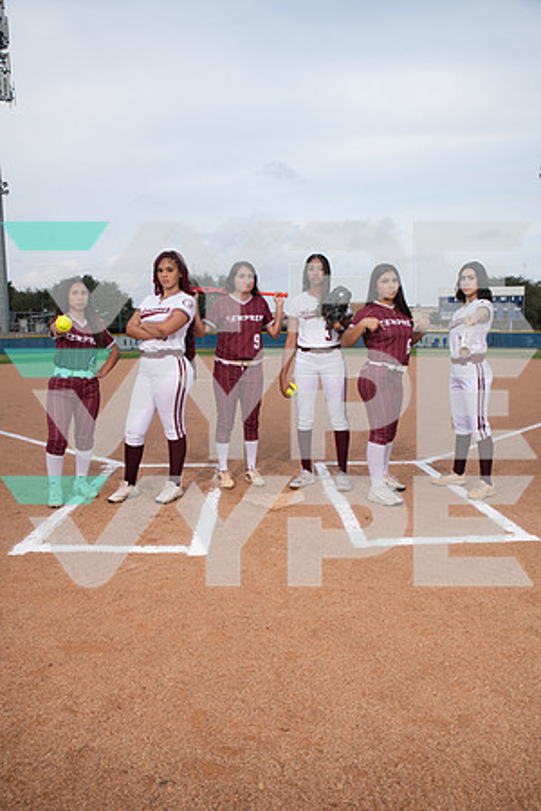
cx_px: 270
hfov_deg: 49.6
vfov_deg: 69.4
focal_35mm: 26
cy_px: 406
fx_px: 586
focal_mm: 26
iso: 200
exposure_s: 1/400
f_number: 6.3
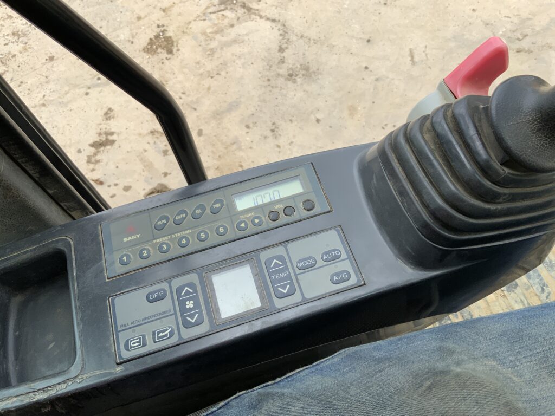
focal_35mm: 29
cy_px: 208
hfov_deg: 61.7
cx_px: 278
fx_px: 465
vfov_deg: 48.2
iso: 16
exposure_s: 1/650
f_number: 1.8
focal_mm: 3
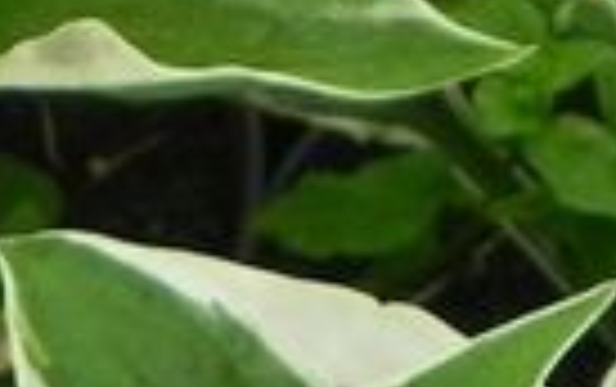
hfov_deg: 3.8
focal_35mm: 544
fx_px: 9144
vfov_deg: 2.4
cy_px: 657
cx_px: -465
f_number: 4
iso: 160
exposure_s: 1/100
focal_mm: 11.8
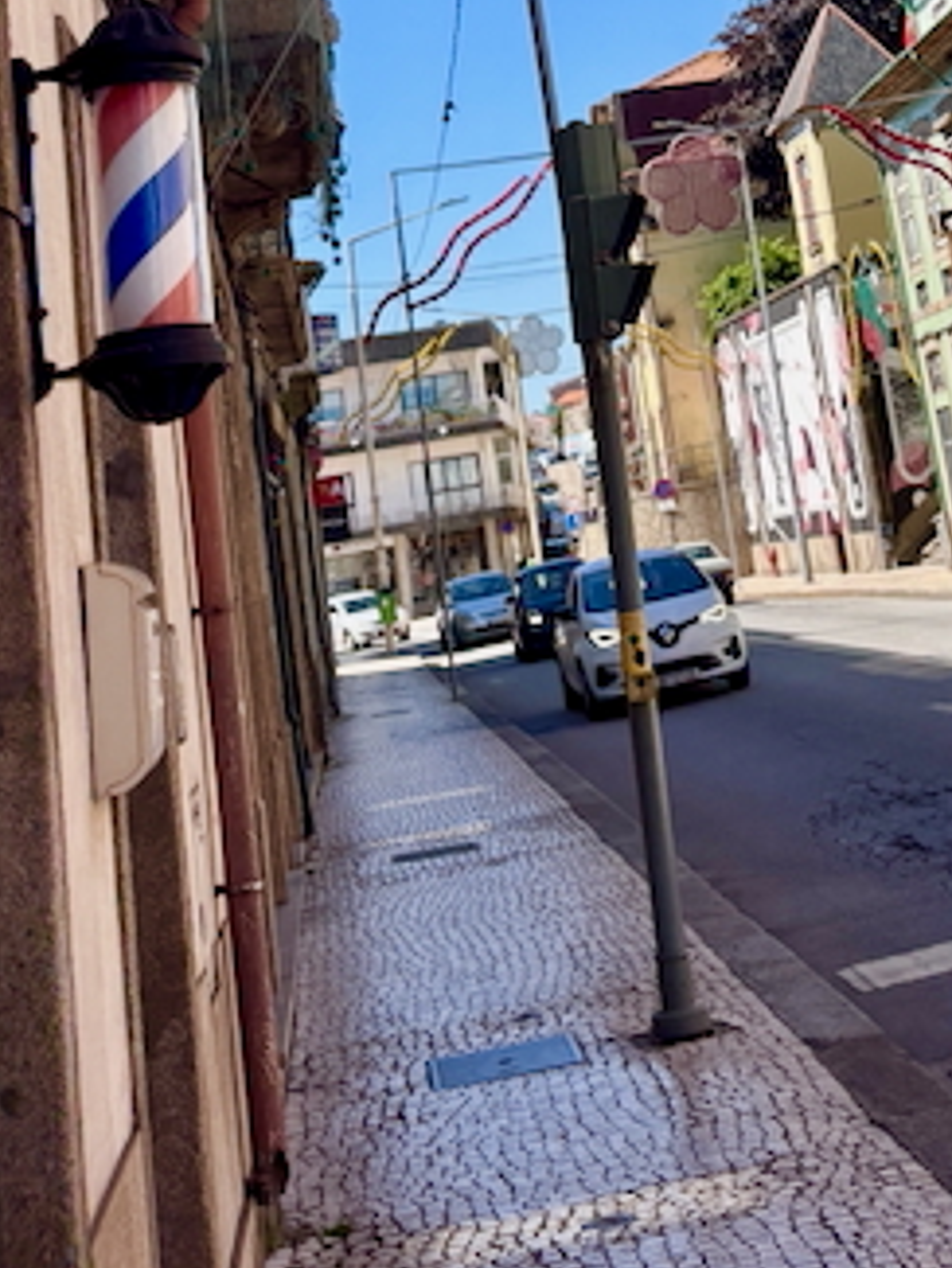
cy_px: -156
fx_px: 2345
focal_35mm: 64
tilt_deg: +20.0
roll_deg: +9.3
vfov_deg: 27.5
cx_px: 761
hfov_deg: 22.6
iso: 50
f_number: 1.6
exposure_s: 1/2451
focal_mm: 5.96
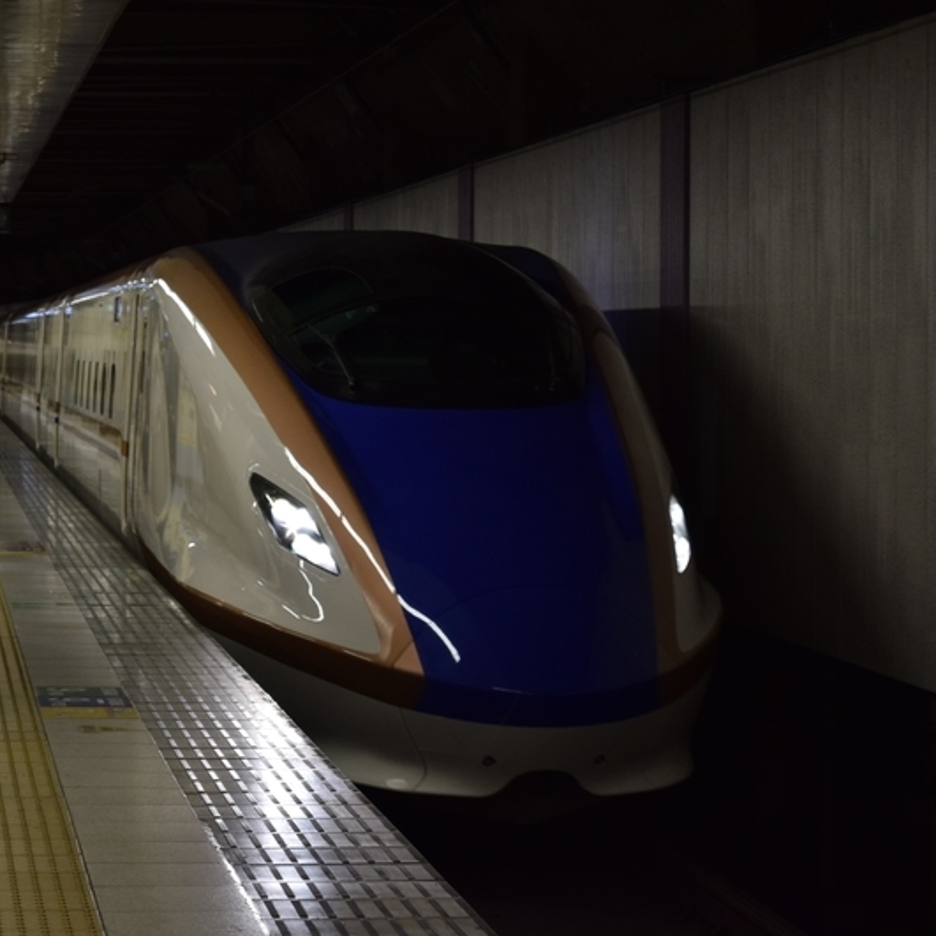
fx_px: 3232
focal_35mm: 106
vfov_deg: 16.5
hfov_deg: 16.4
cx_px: 247
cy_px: 470
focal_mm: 55
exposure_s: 1/100
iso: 800
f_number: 5.6
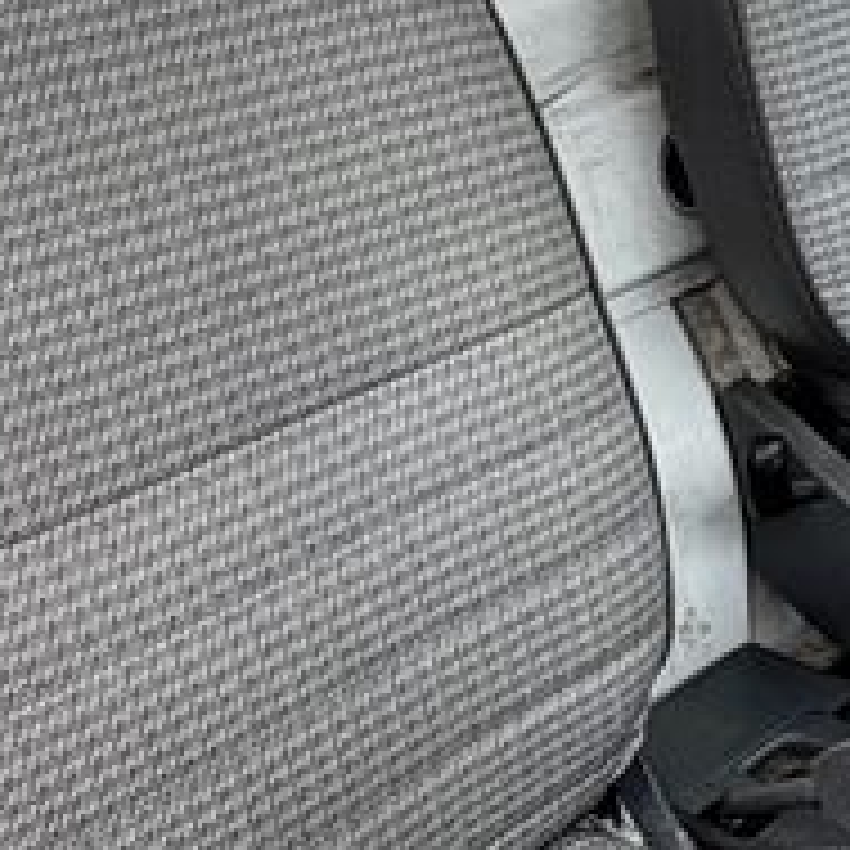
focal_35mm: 84
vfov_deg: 20.5
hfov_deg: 19.2
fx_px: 2334
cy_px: 207
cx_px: 1084
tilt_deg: -21.4
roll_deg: -1.2
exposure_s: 1/121
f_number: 2.2
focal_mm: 2.22
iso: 50
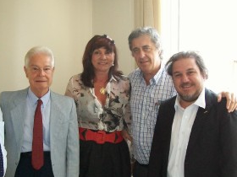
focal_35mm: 60
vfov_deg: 24.2
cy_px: 124
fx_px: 411
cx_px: 95
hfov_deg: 32.1
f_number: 3.1
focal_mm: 7.6
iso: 160
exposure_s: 1/80
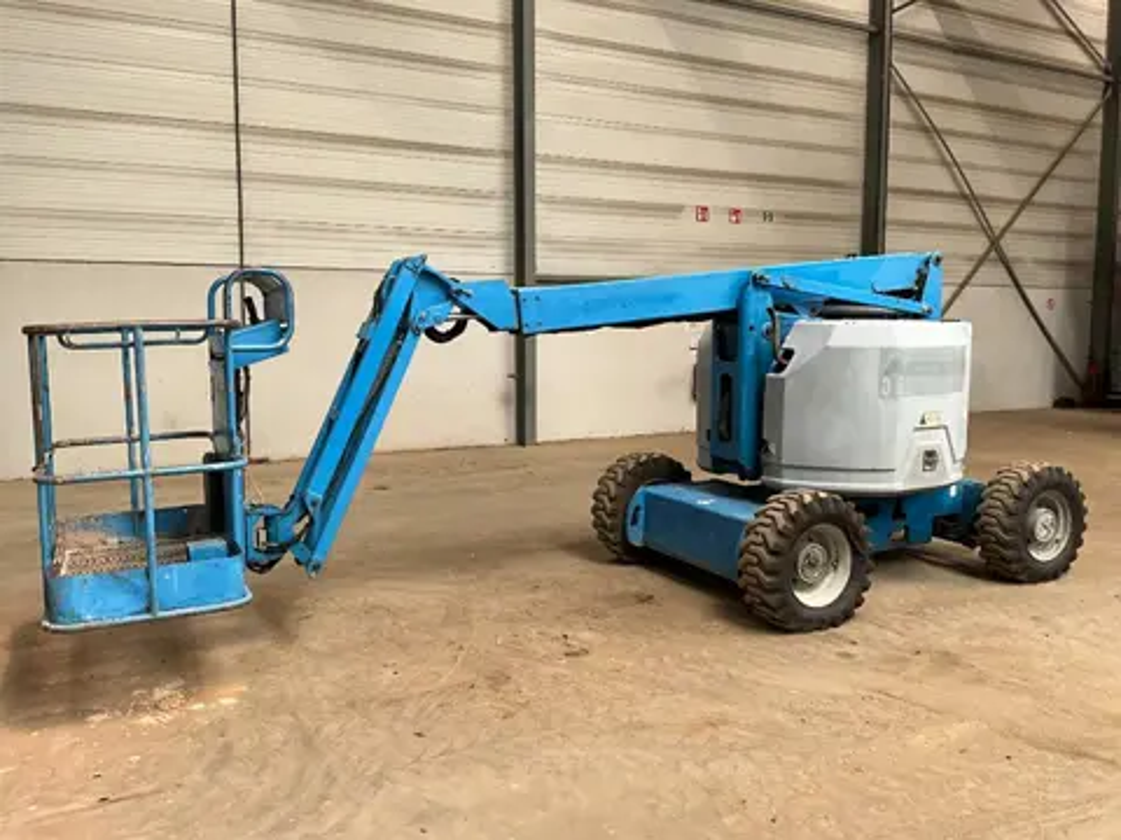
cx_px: 560
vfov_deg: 48.2
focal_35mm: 29
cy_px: 420
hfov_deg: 61.7
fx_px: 939
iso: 64
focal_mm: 3
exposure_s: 1/77
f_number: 1.8
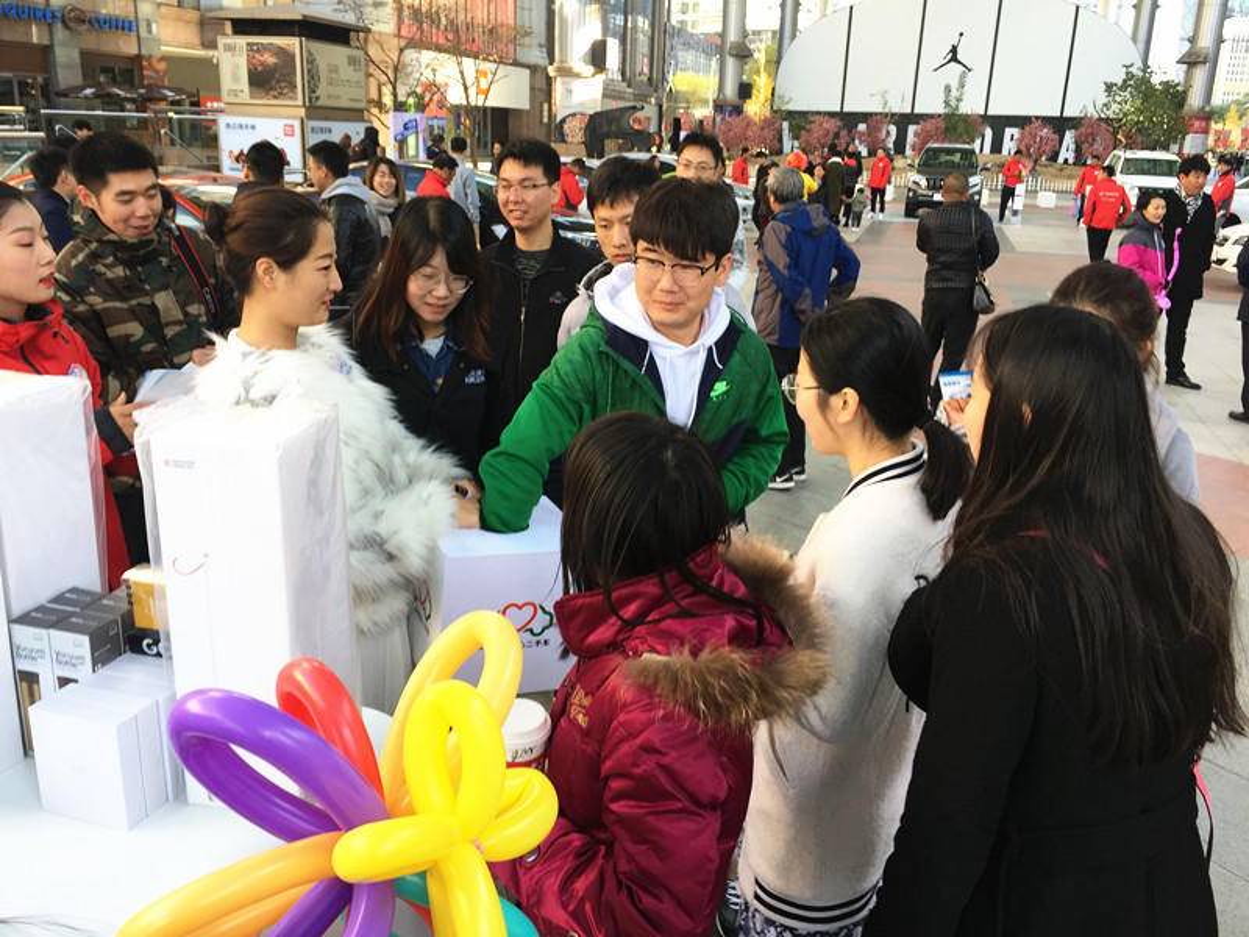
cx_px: 624
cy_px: 468
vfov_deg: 48.2
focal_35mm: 29
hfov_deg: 61.7
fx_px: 1046
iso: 32
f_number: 2.2
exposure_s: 1/100
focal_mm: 4.15
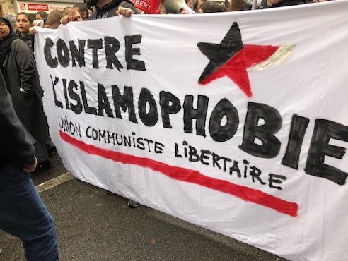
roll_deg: +4.8
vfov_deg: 48.3
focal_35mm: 29
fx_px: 292
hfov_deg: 61.6
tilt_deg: -16.6
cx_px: 172
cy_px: 127
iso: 25
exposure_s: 1/50
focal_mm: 3.99
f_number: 1.8
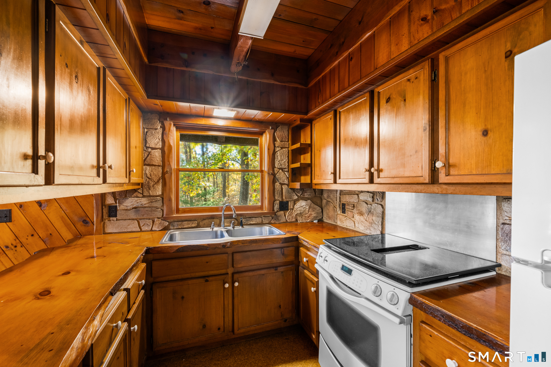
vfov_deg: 77.3
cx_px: 276
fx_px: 230
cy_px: 184
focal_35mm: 15
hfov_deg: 100.4
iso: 400
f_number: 9
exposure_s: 1.6
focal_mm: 15
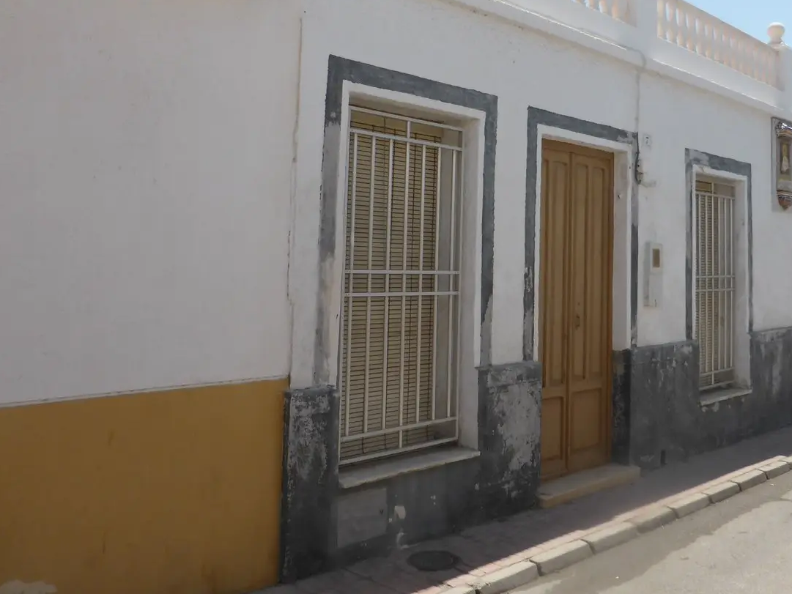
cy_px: 190
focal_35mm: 37
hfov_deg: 49.1
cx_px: 539
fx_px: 847
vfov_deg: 38.2
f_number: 3.3
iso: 100
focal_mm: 4.3
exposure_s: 1/1600
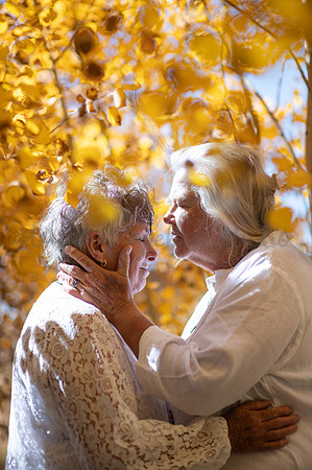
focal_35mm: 85
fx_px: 1107
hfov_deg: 16.0
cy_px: 235
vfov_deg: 23.9
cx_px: 156
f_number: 1.6
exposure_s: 1/2000
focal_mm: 85
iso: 100
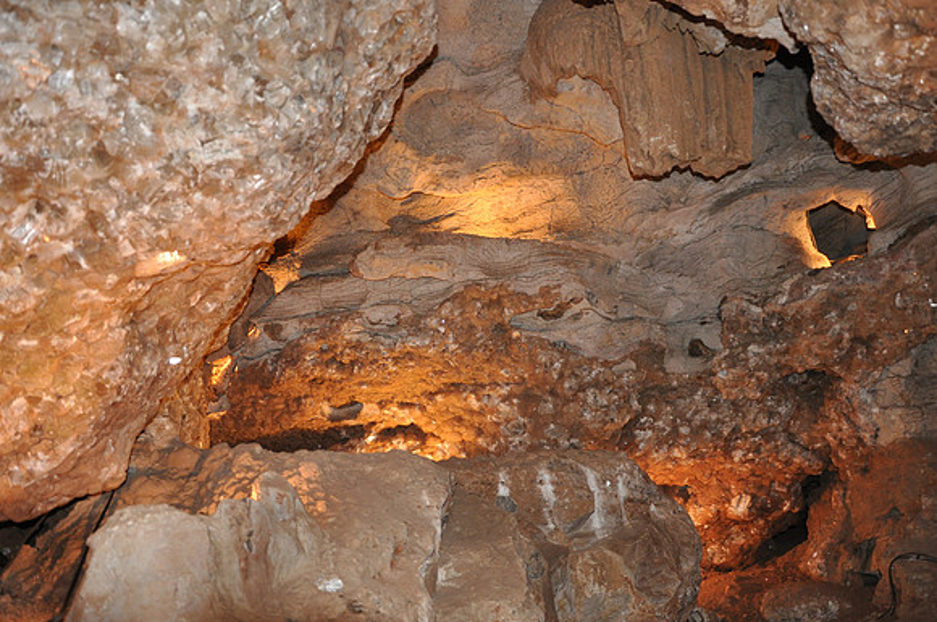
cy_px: 311
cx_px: 468
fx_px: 702
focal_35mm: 27
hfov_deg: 67.5
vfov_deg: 47.8
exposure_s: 1/60
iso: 800
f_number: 3.5
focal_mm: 18
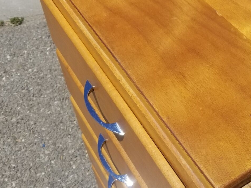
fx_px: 399
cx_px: 209
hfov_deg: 33.7
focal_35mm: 55
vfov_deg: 26.4
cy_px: 62
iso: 50
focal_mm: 4.25
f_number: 1.7
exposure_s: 1/4048
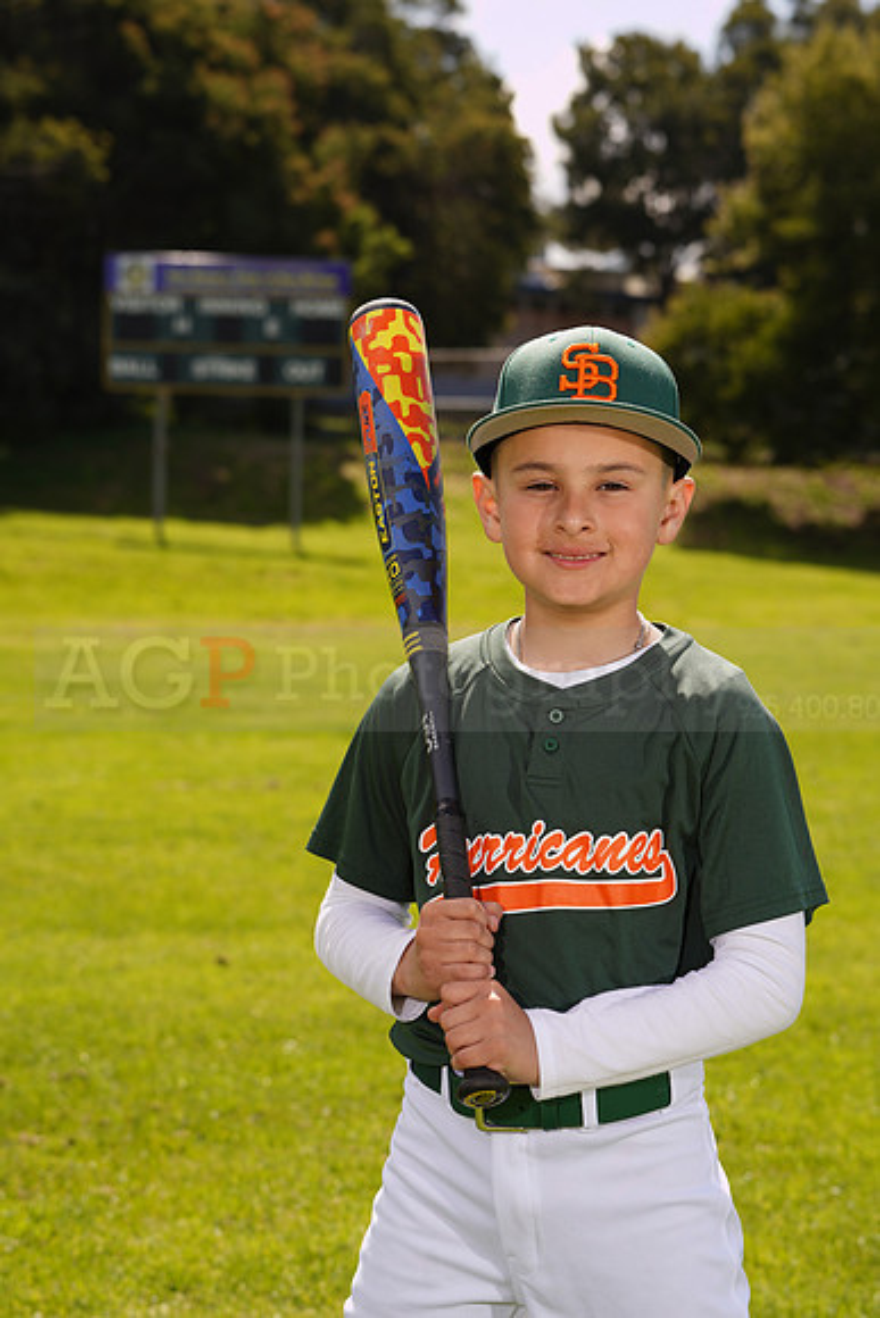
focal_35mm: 100
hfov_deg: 13.7
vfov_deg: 20.4
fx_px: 3664
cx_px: 440
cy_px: 659
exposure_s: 1/160
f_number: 9
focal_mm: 100
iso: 80
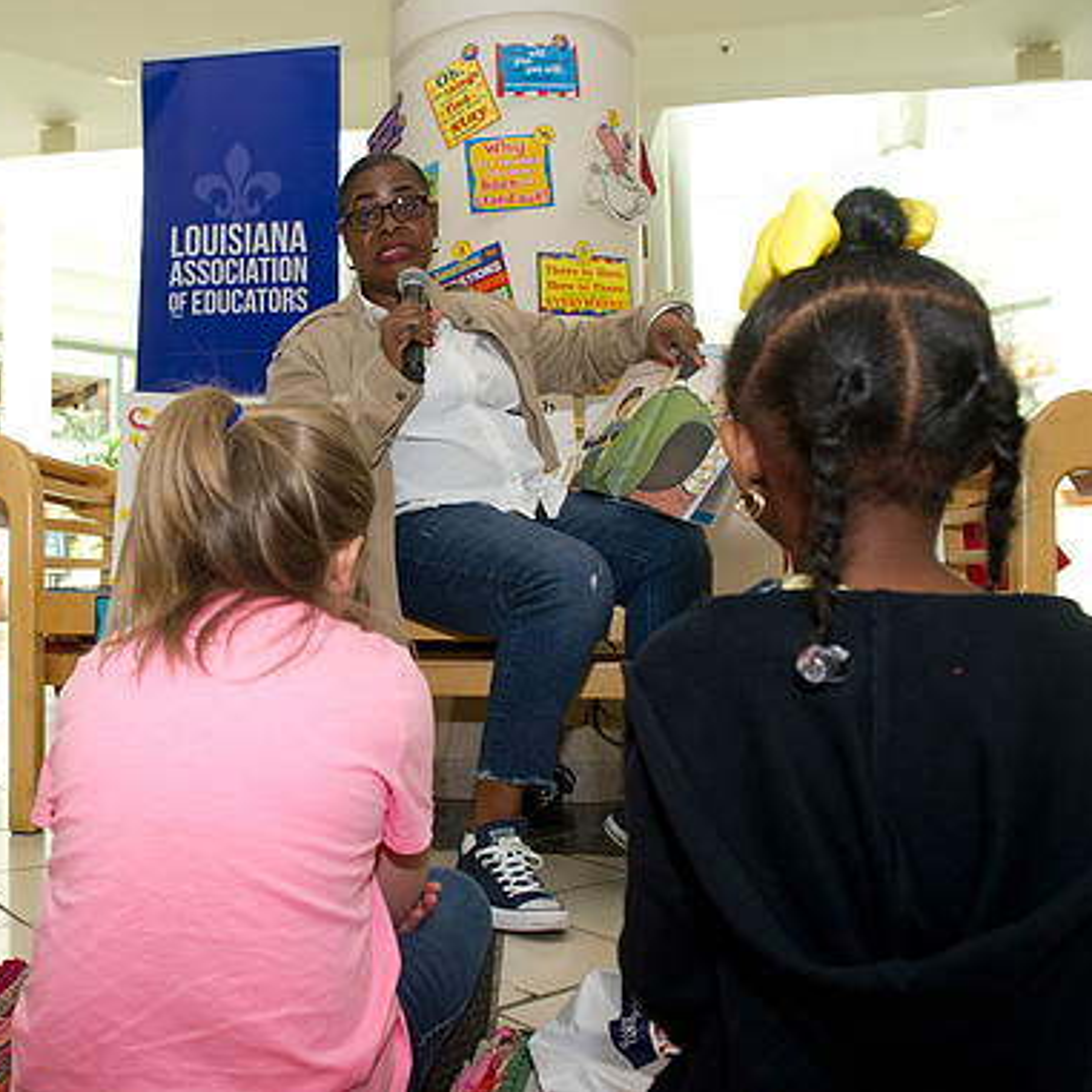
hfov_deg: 50.6
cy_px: 542
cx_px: 287
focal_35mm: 31
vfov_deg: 52.5
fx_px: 1106
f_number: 5.6
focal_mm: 24
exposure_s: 1/250
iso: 1250
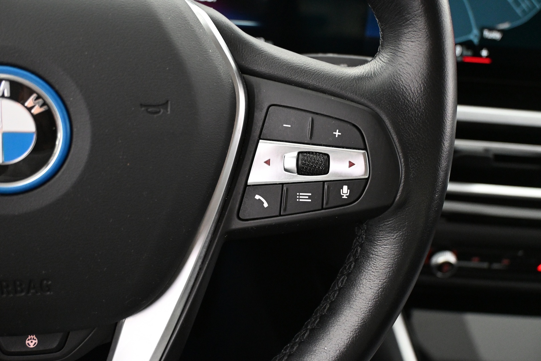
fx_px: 507
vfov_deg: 39.1
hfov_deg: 56.1
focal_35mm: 34
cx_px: 270
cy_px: 180
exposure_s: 1/25
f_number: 4
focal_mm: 22.5
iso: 4000
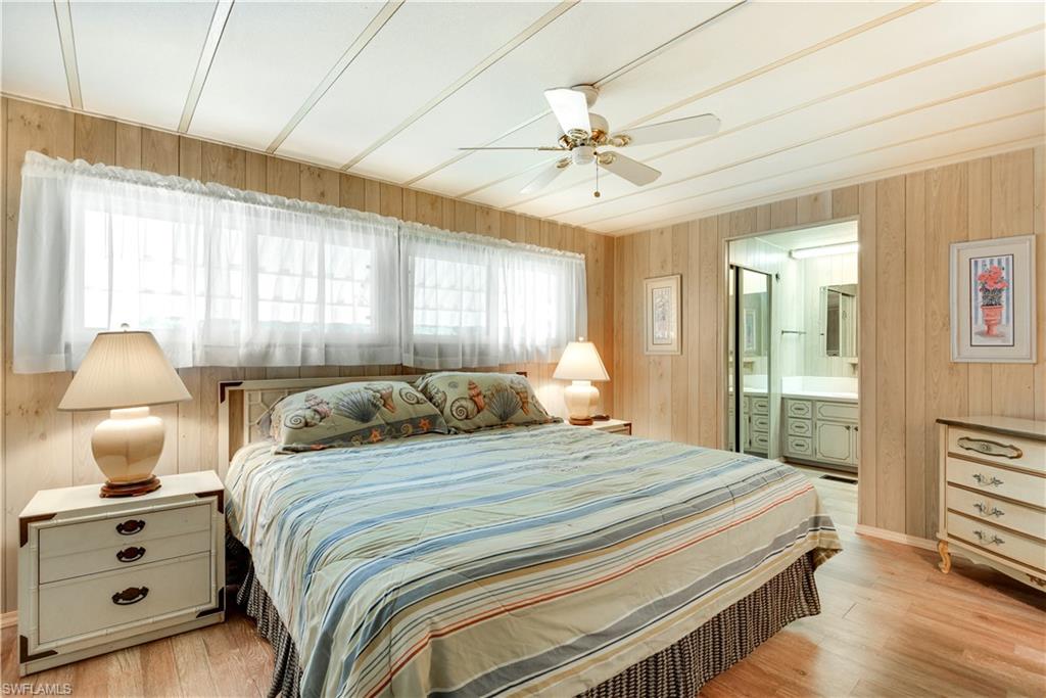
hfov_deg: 96.7
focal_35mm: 16
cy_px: 349
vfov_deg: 73.8
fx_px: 465
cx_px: 523
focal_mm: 16
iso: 400
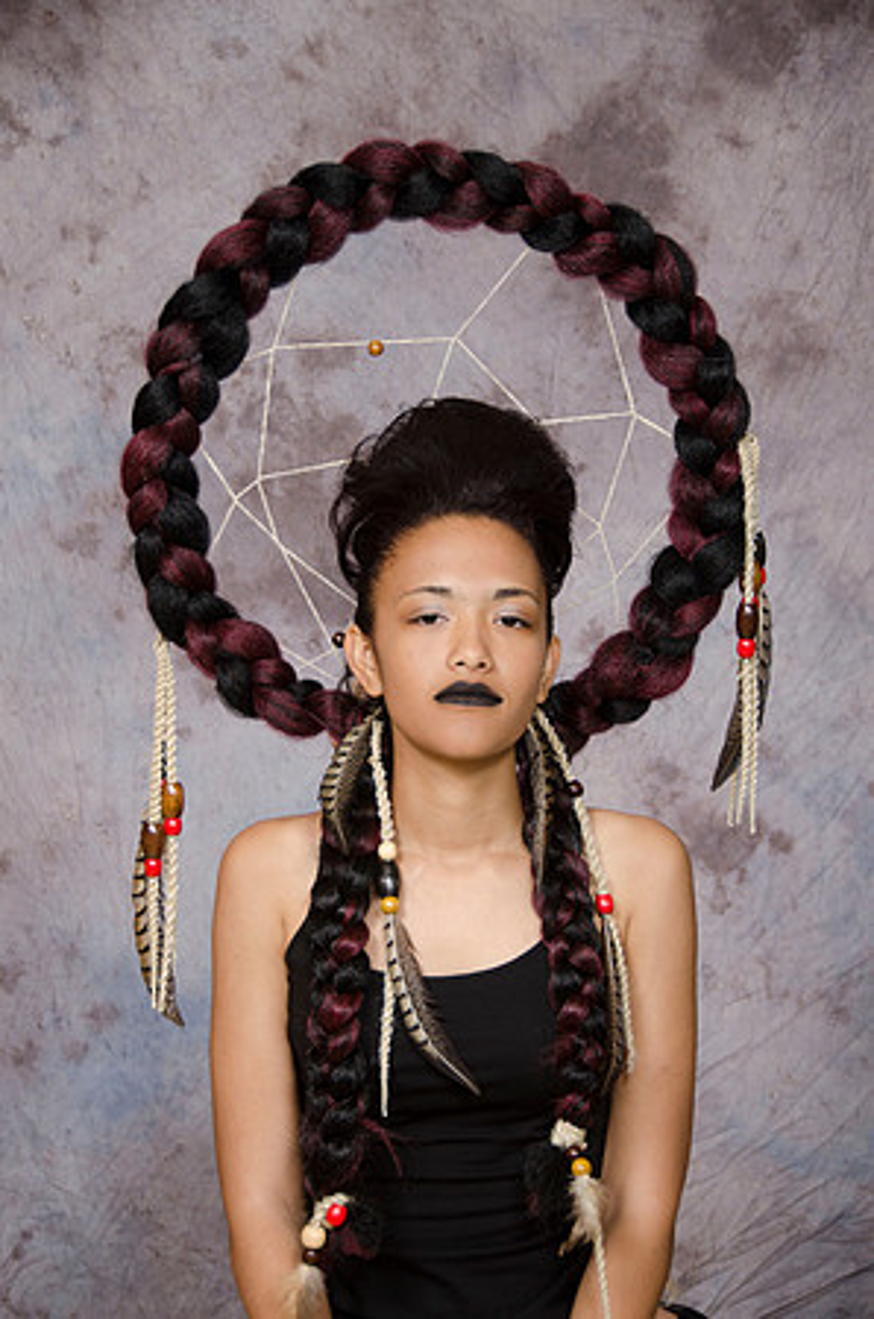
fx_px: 3402
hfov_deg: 14.6
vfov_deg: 22.0
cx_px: 437
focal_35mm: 93
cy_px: 660
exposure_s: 1/125
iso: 200
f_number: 5.6
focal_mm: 62
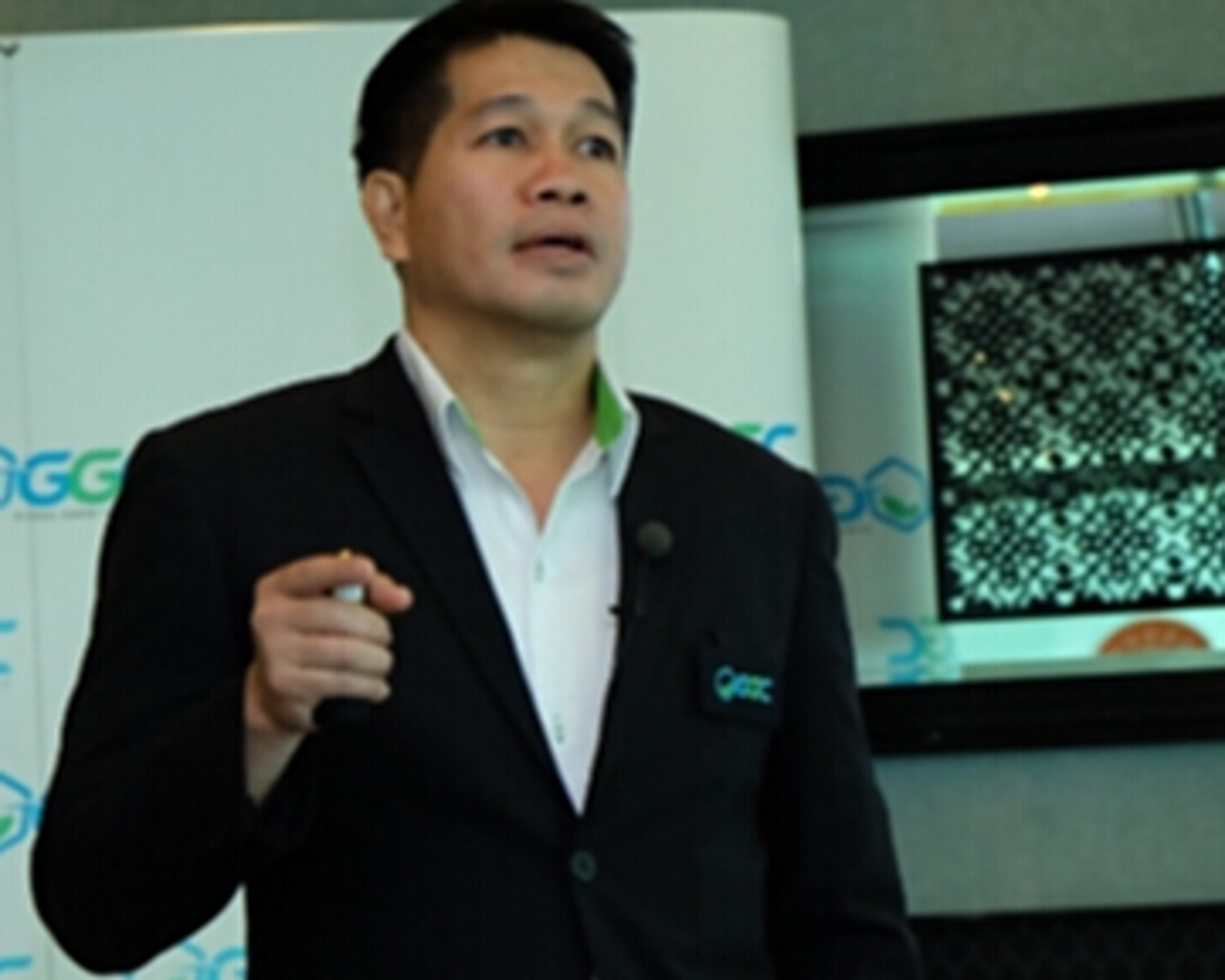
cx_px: 170
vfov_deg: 11.2
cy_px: 504
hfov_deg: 13.8
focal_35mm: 138
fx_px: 5005
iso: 3200
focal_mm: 55
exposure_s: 1/125
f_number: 4
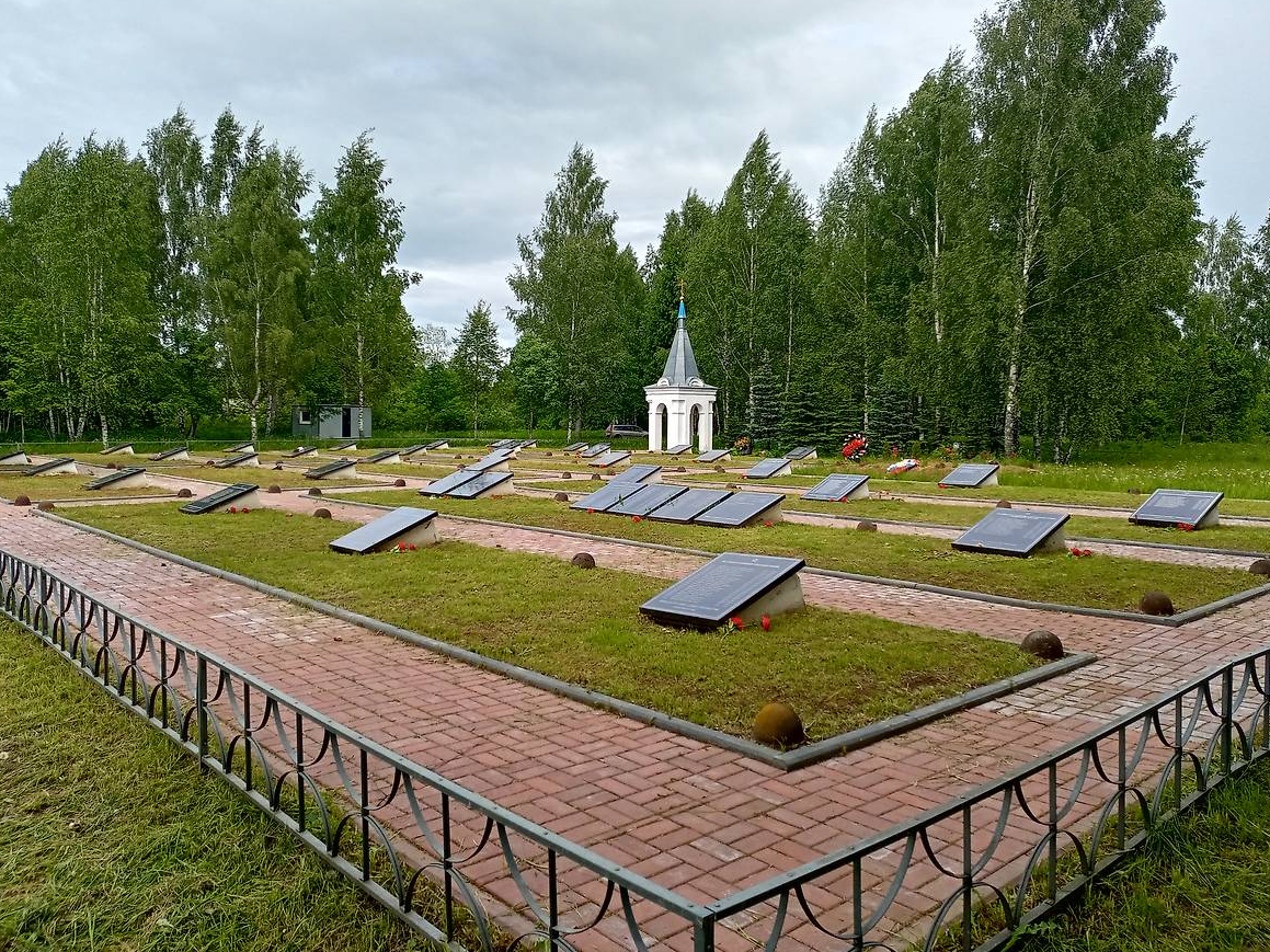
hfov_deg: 61.7
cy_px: 462
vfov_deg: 48.2
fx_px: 1064
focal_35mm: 29
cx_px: 628
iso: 112
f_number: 1.8
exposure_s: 1/1808
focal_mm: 4.69
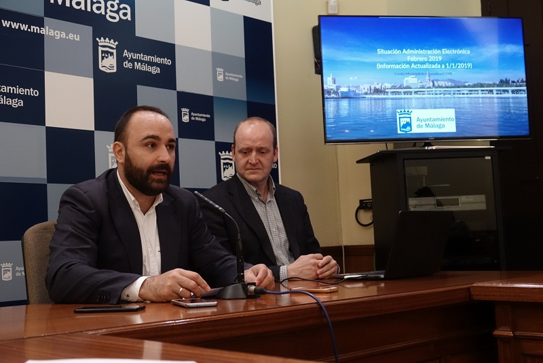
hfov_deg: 42.7
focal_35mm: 46
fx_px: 694
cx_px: 272
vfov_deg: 29.3
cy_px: 182
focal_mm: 16.92
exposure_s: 1/125
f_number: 3.2
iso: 1250
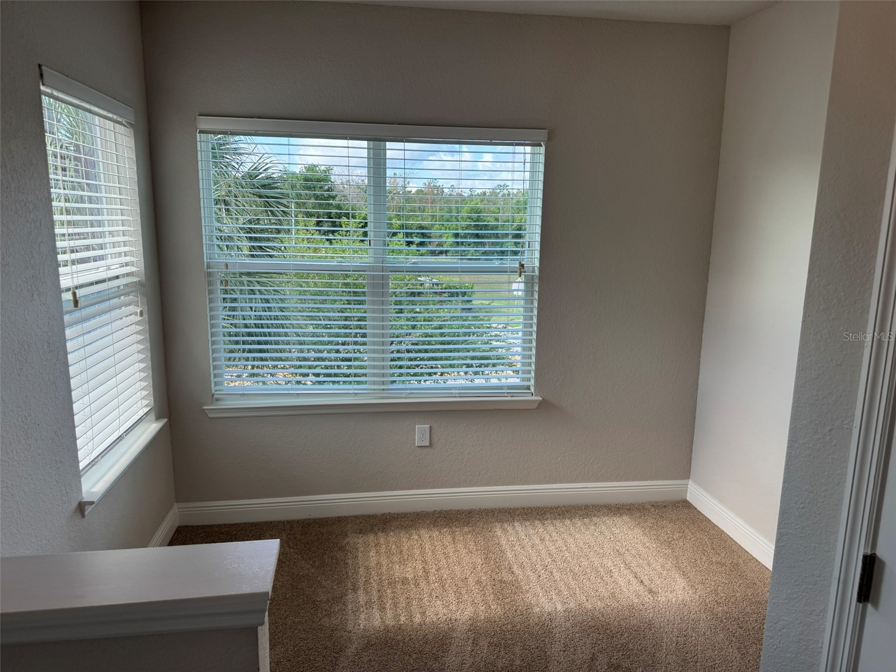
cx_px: 448
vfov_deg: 56.8
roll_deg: -1.0
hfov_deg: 71.6
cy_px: 336
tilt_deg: -10.1
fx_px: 621
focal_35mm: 24
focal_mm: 6.76
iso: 64
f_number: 1.78
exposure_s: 1/265
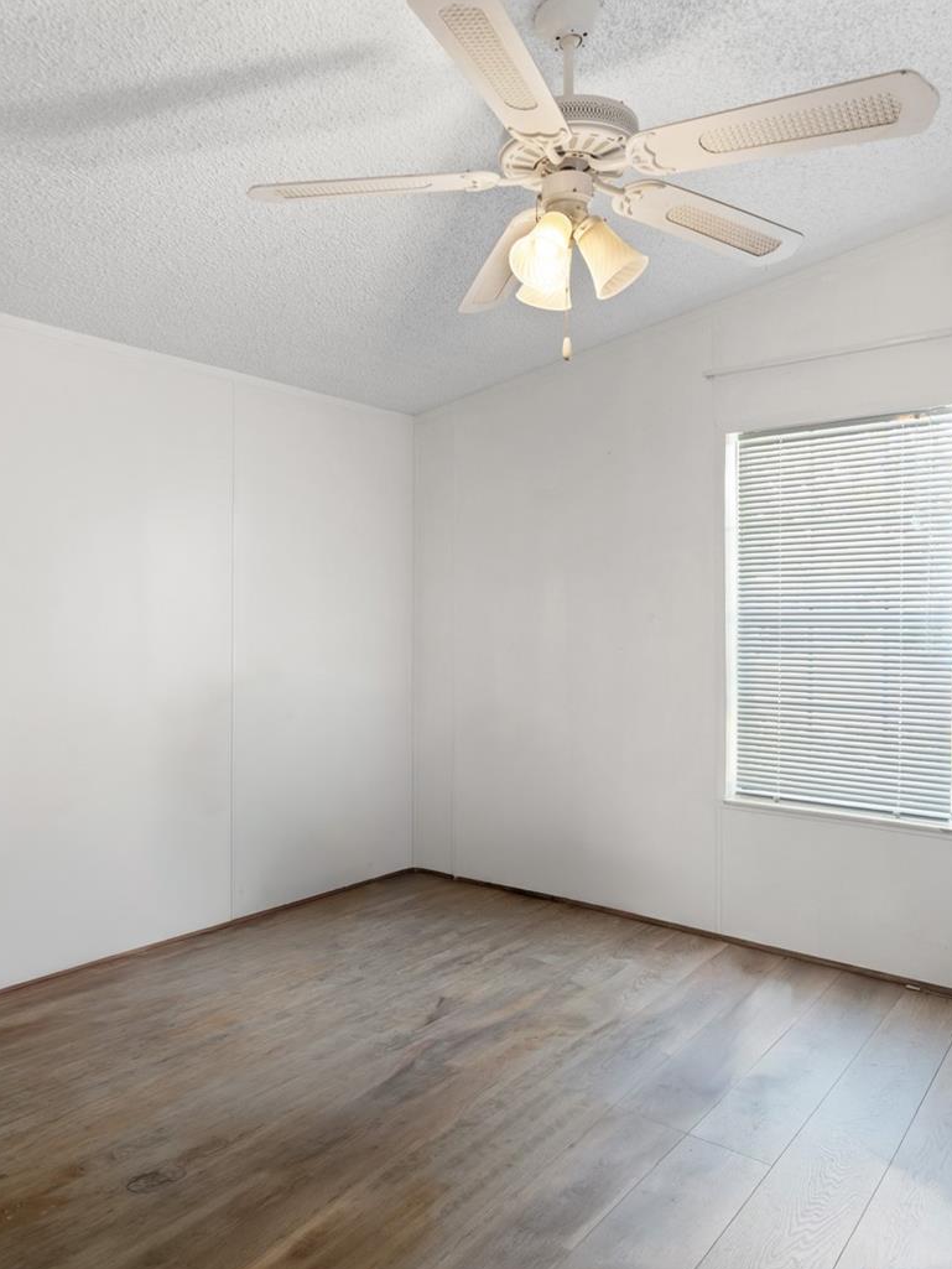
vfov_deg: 71.6
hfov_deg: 56.6
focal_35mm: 24
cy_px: 619
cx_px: 405
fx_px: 880
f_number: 5
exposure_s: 1/20
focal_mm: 16
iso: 800
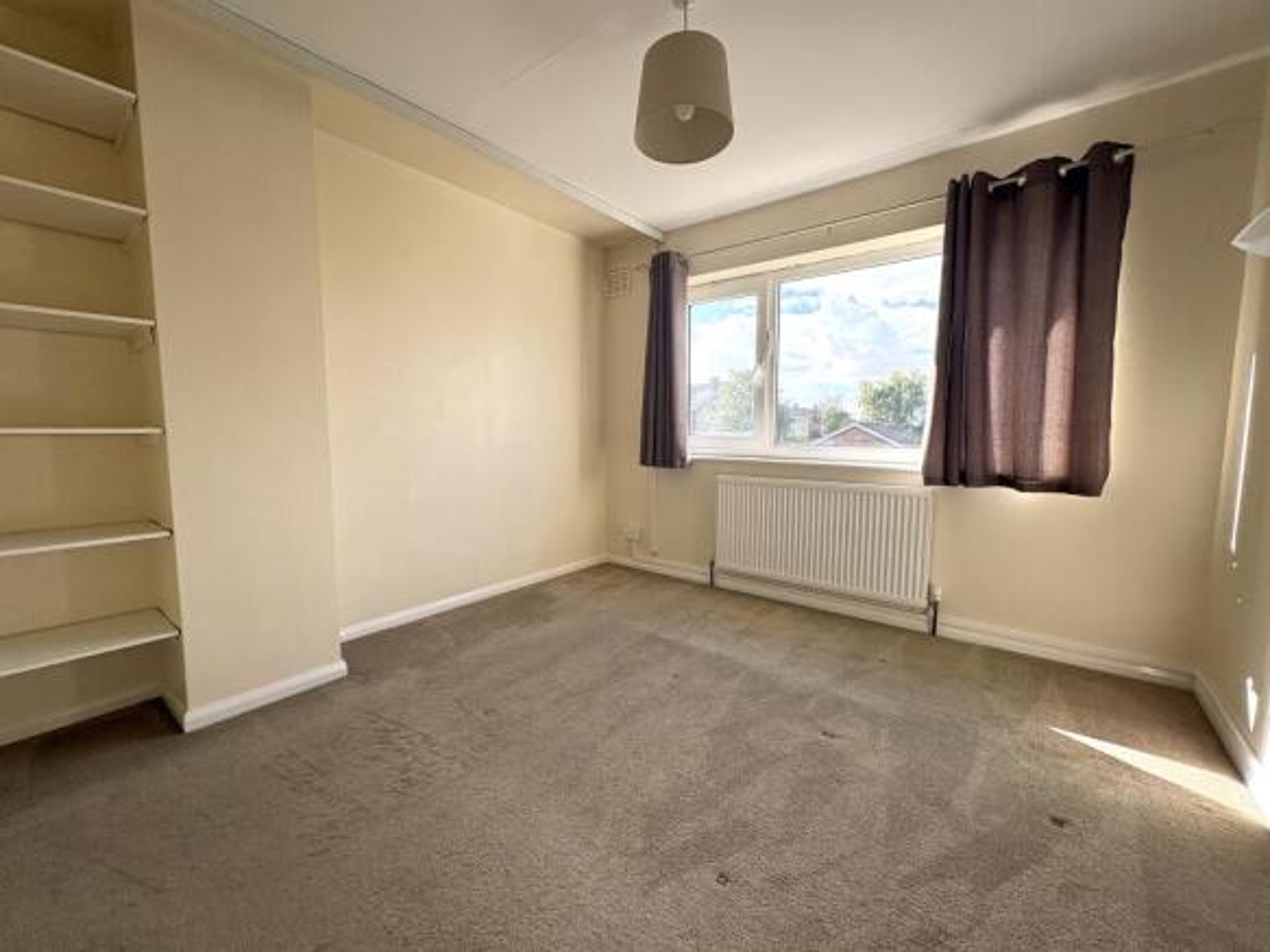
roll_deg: +0.1
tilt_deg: -5.3
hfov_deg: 102.1
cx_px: 635
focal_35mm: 14
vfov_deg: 85.7
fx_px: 514
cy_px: 476
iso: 64
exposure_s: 1/321
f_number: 2.2
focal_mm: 2.22
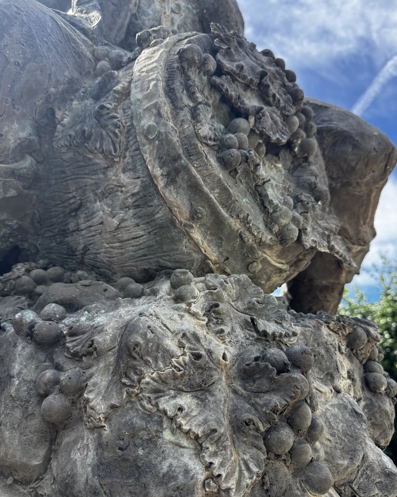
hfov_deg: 54.9
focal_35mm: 26
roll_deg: +0.5
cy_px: 270
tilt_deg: +17.7
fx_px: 382
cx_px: 196
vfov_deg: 65.9
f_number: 1.78
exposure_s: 1/1112
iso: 80
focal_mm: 6.76
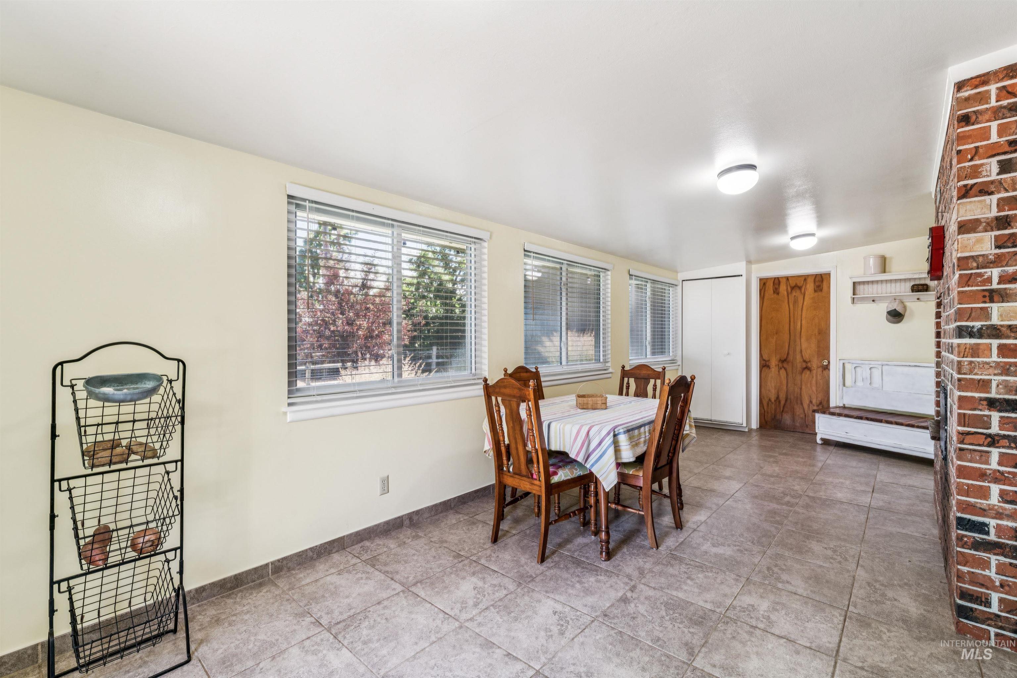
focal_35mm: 16
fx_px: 446
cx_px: 508
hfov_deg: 97.5
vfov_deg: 74.4
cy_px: 339
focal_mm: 15.8
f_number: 13
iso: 400
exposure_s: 1/4
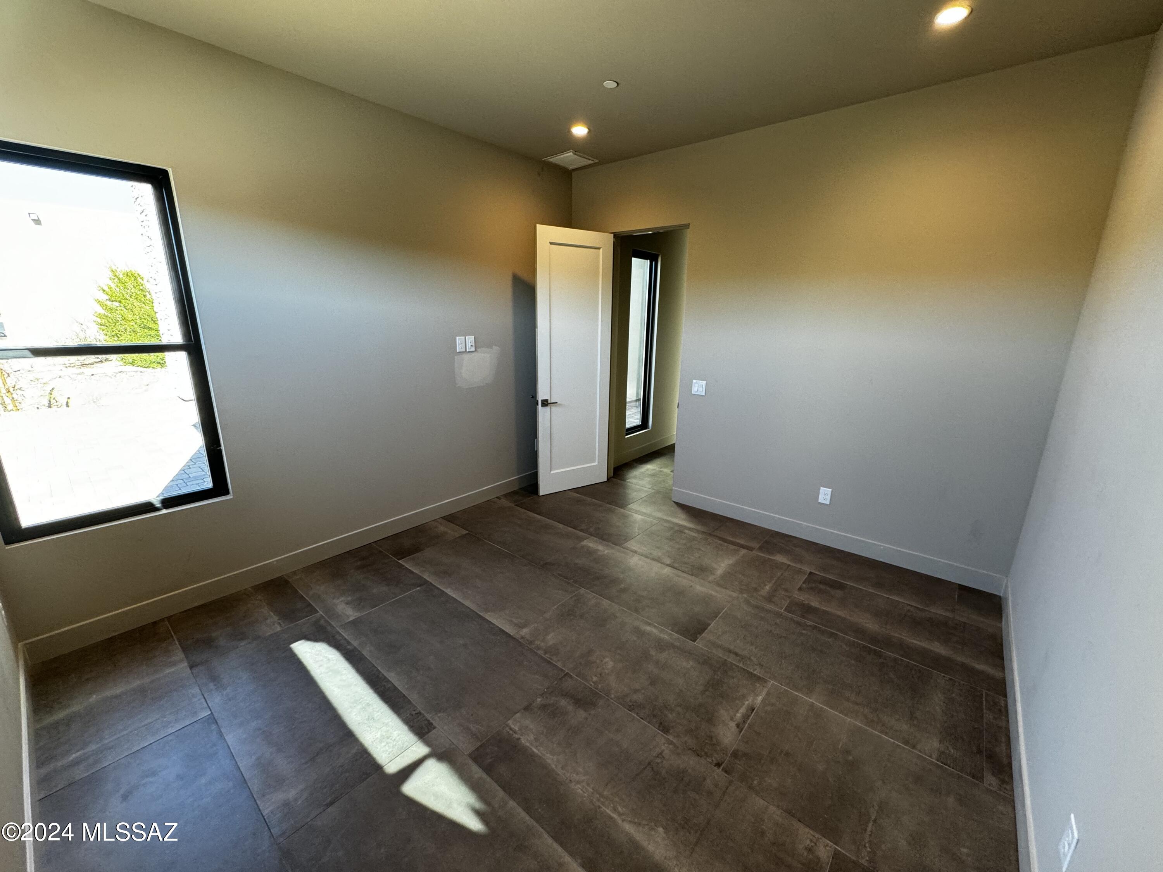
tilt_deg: -14.8
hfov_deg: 102.1
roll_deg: -0.7
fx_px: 470
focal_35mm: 14
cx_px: 582
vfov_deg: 85.7
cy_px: 436
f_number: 2.2
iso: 200
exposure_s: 1/120
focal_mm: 2.22
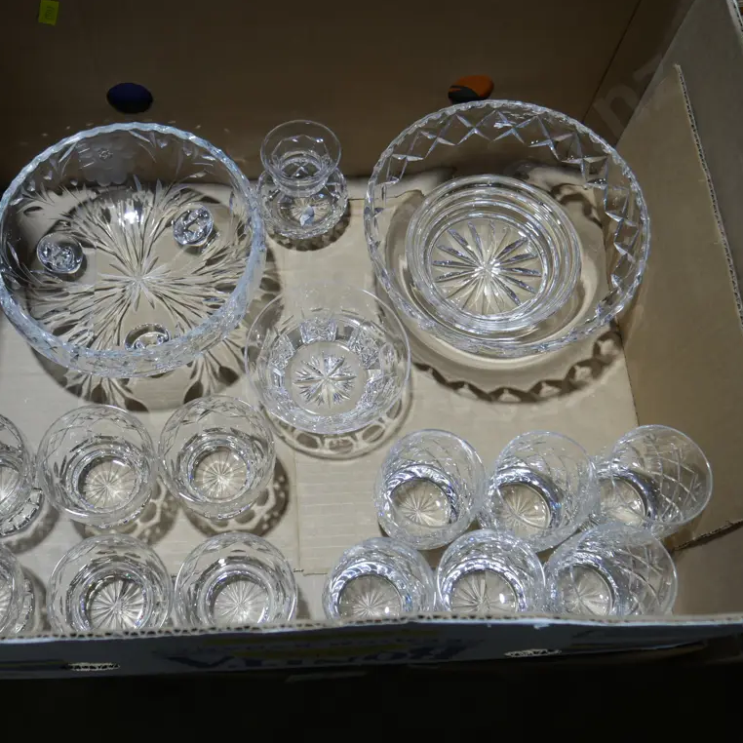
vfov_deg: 43.9
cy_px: 370
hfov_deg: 43.5
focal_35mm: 38
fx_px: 923
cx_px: 273
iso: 200
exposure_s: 1/100
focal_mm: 16
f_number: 3.6
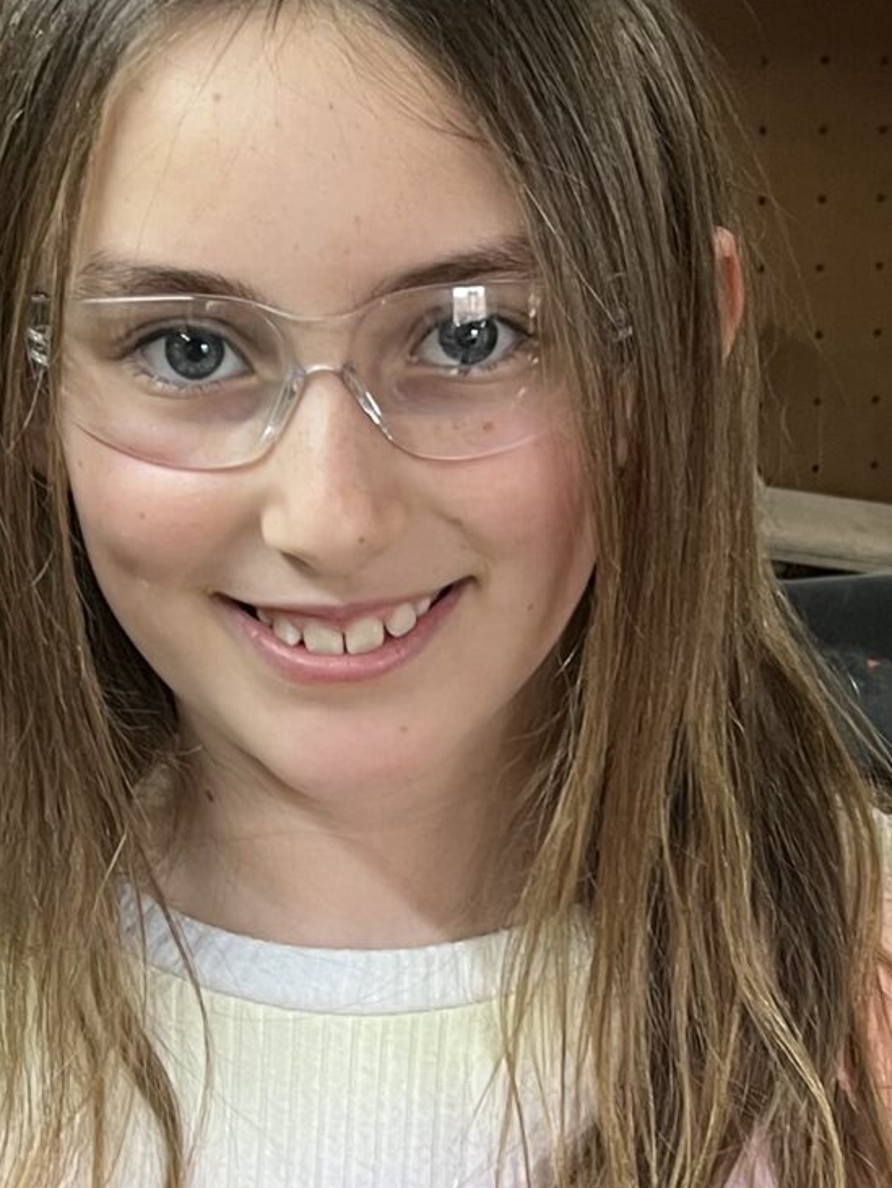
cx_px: 564
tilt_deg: -15.0
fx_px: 3124
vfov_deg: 21.4
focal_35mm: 91
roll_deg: -1.0
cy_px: 873
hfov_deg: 16.2
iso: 100
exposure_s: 1/50
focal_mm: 5.1
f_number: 1.6
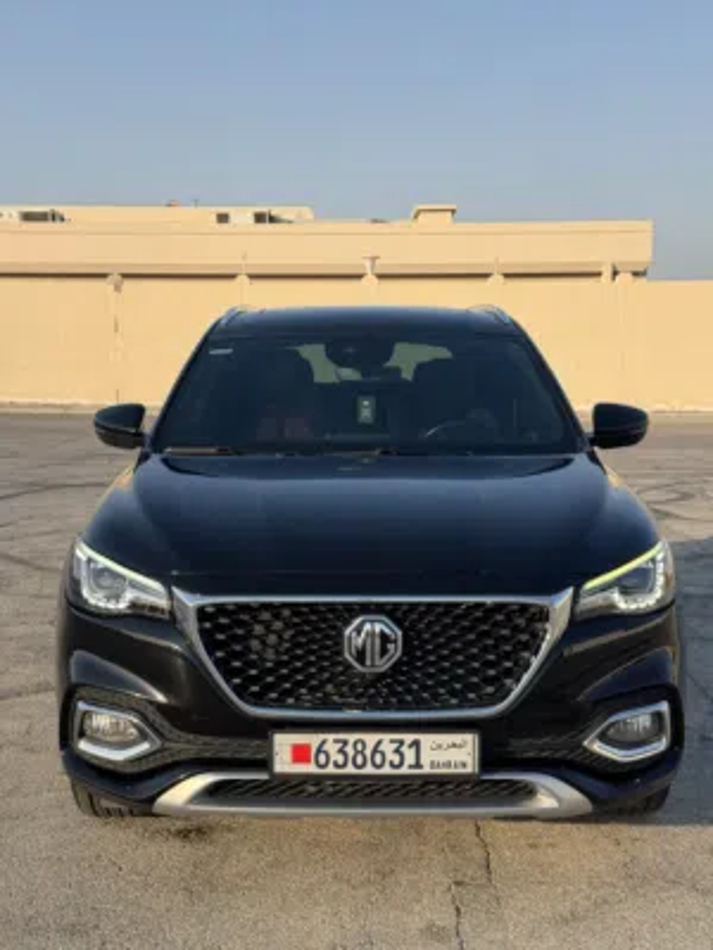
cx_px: 356
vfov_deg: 39.7
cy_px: 475
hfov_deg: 30.3
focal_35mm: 48
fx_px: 1318
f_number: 1.78
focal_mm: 6.76
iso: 64
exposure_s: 1/2833
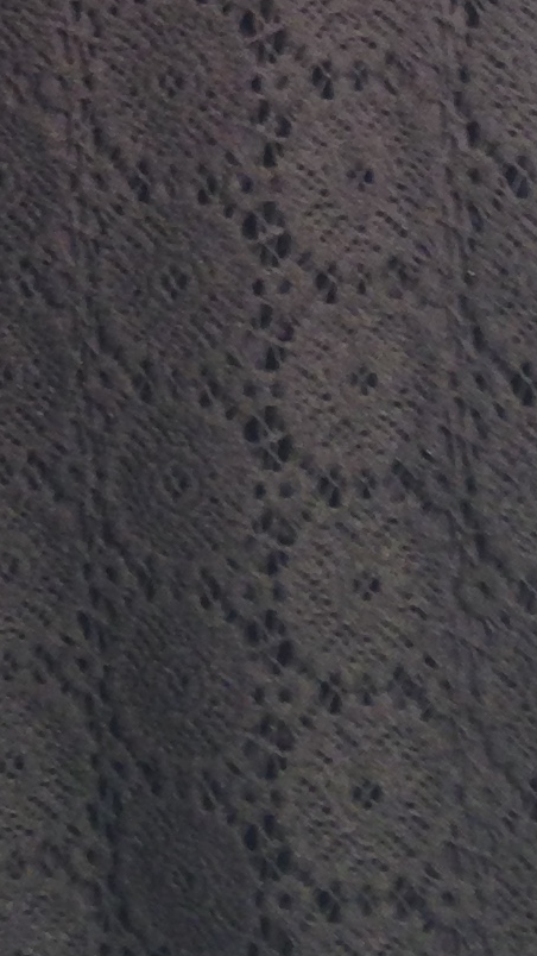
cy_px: -507
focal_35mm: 146
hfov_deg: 8.3
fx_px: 3697
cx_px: 56
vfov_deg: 13.8
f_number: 2.4
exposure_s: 1/20
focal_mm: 4.12
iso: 64
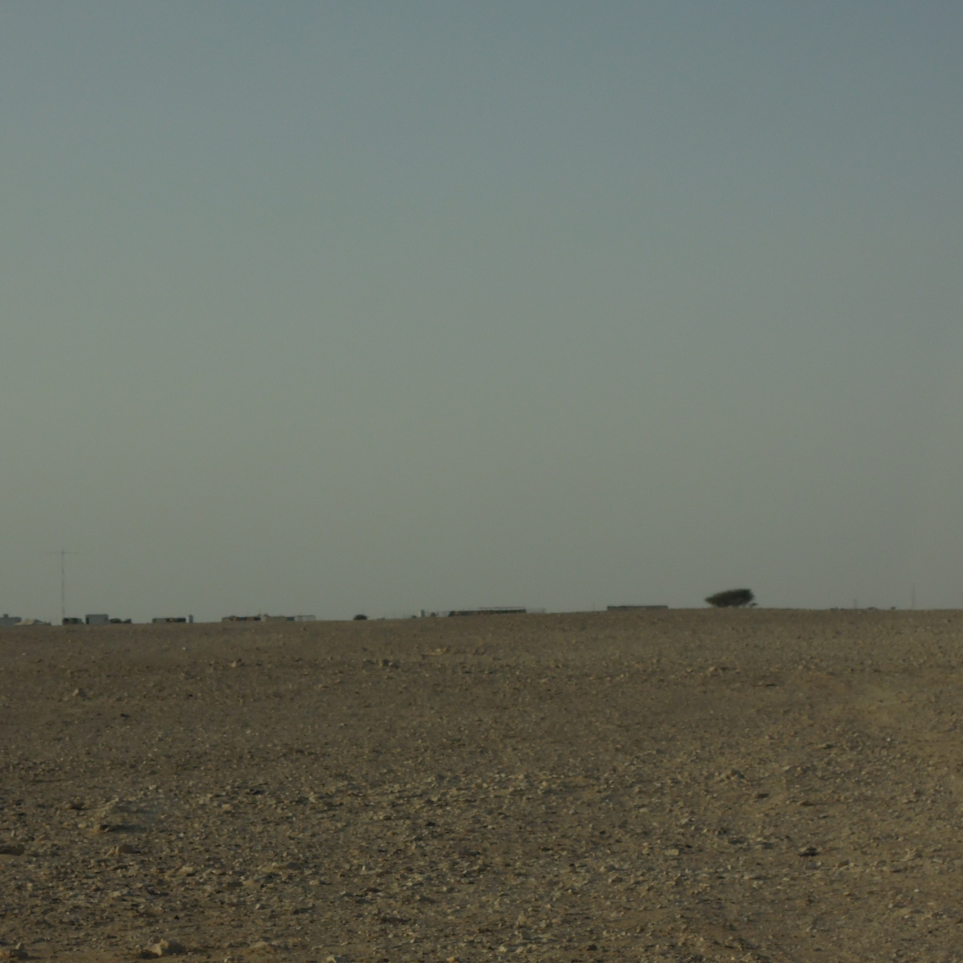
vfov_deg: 14.8
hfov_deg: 14.8
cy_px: 482
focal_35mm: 118
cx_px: 361
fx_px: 3714
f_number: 4.9
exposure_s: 1/1250
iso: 160
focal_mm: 17.9
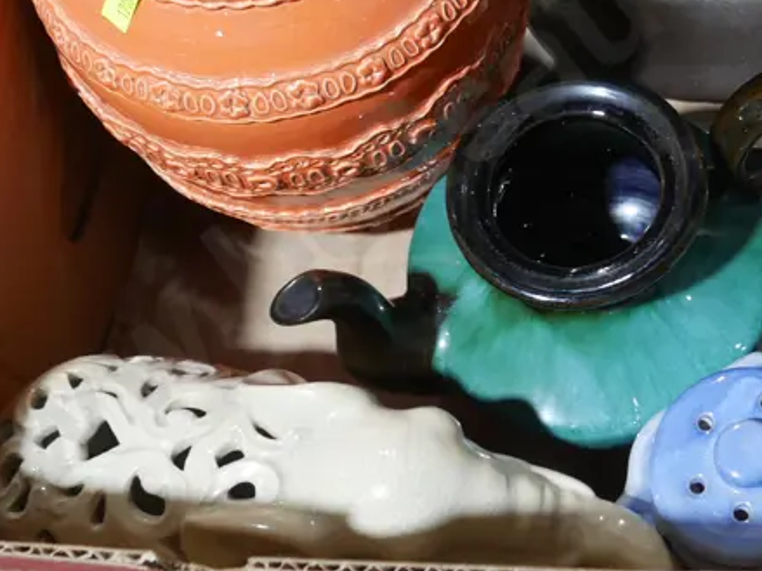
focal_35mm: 70
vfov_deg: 20.4
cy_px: 9
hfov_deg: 27.2
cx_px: 623
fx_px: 1540
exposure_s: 1/60
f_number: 3.6
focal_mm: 15
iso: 400
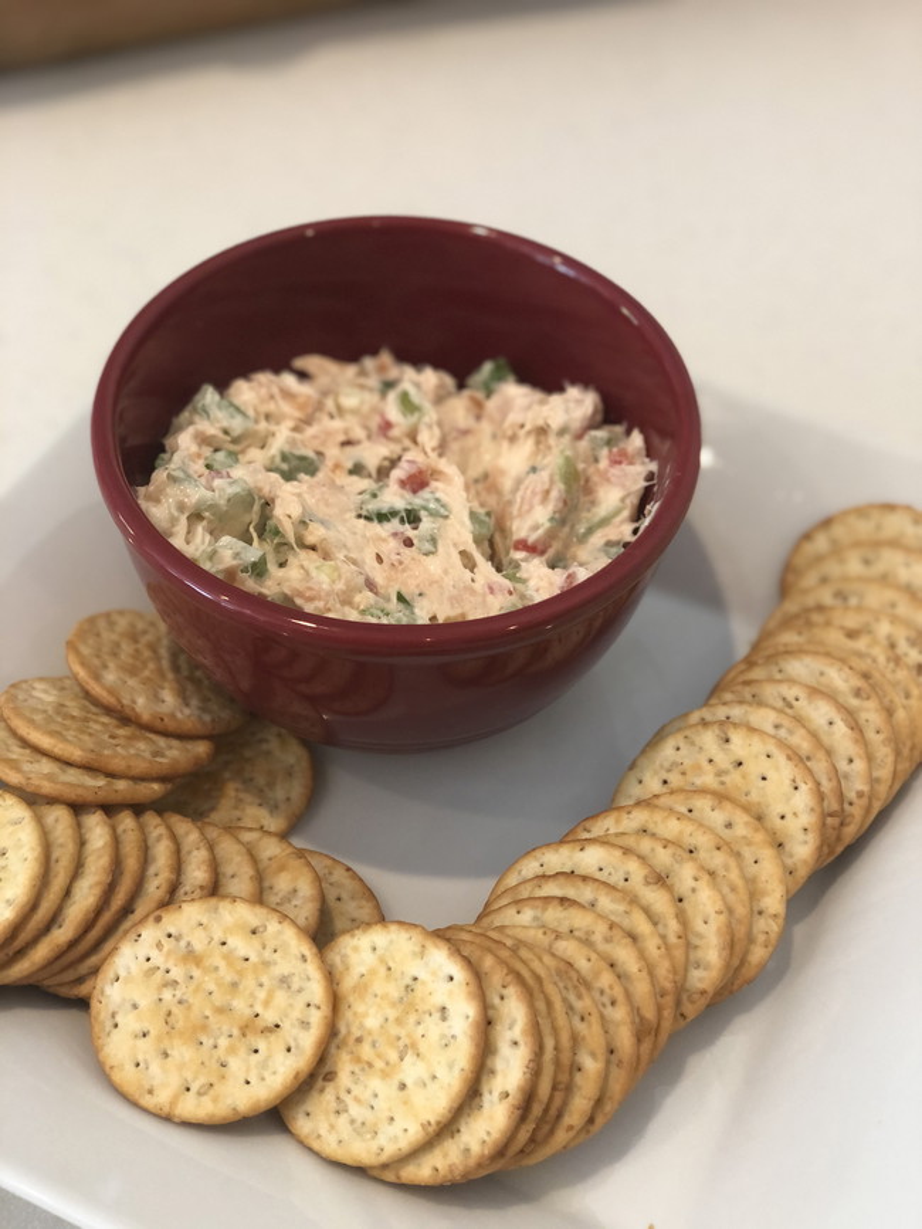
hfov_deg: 28.0
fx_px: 1846
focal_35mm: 52
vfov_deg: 36.8
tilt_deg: -47.1
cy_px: 614
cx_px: 461
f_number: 2.4
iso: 100
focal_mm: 6
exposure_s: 1/30
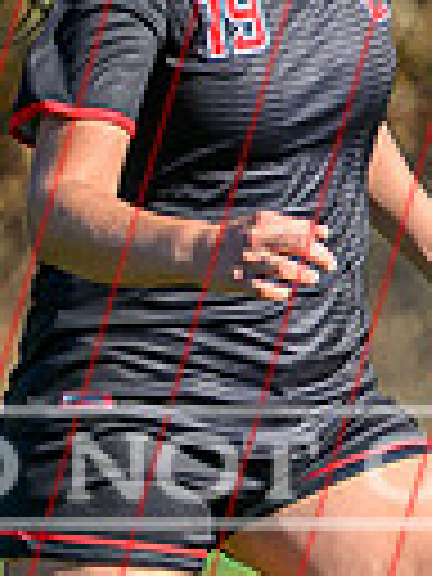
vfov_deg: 1.6
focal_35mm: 1274
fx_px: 21199
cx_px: 328
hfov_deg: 1.2
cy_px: 676
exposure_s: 1/1600
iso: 250
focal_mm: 165
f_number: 4
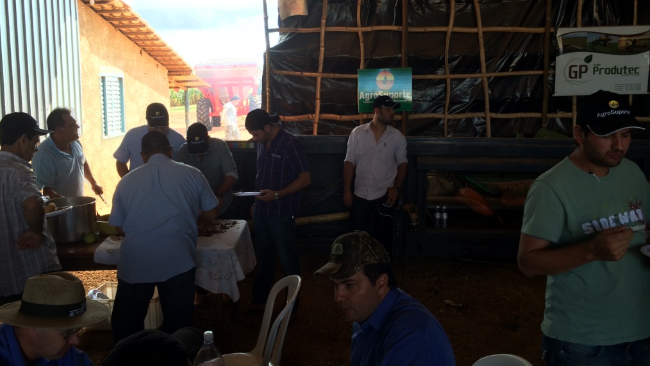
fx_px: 569
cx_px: 324
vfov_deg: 35.6
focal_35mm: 33
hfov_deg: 59.5
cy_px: 157
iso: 32
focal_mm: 4.12
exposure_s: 1/166
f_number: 2.2
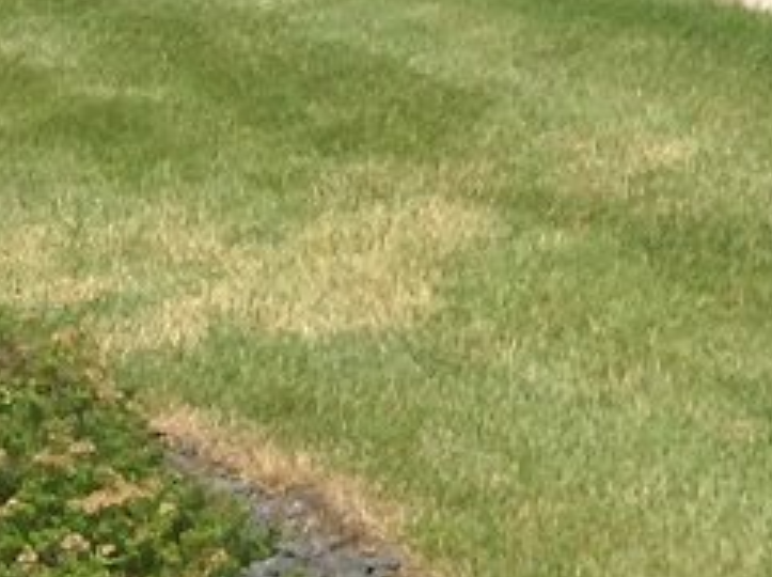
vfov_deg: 7.5
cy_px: -660
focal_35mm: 188
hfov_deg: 9.7
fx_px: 4186
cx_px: 1589
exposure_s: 1/1779
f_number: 2.4
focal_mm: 4.28
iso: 50
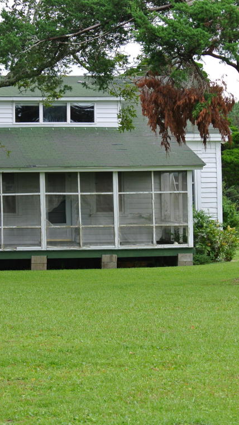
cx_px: 110
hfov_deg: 9.5
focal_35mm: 128
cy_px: 212
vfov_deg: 16.8
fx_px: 1442
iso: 100
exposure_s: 1/320
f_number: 4
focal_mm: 30
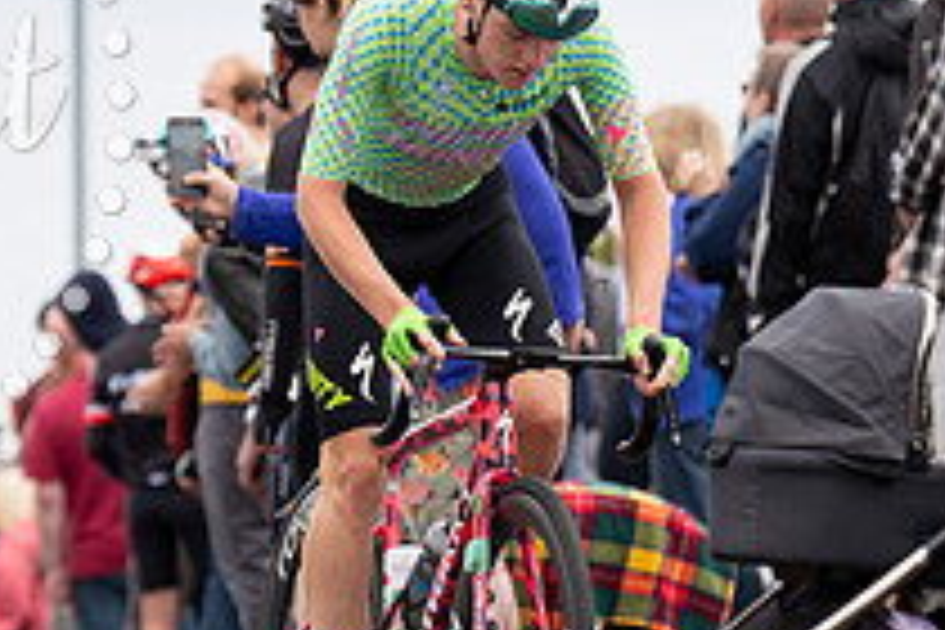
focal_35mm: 386
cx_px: 410
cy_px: -128
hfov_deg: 5.3
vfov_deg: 3.6
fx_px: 10132
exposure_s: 1/1000
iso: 320
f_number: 3.5
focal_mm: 140
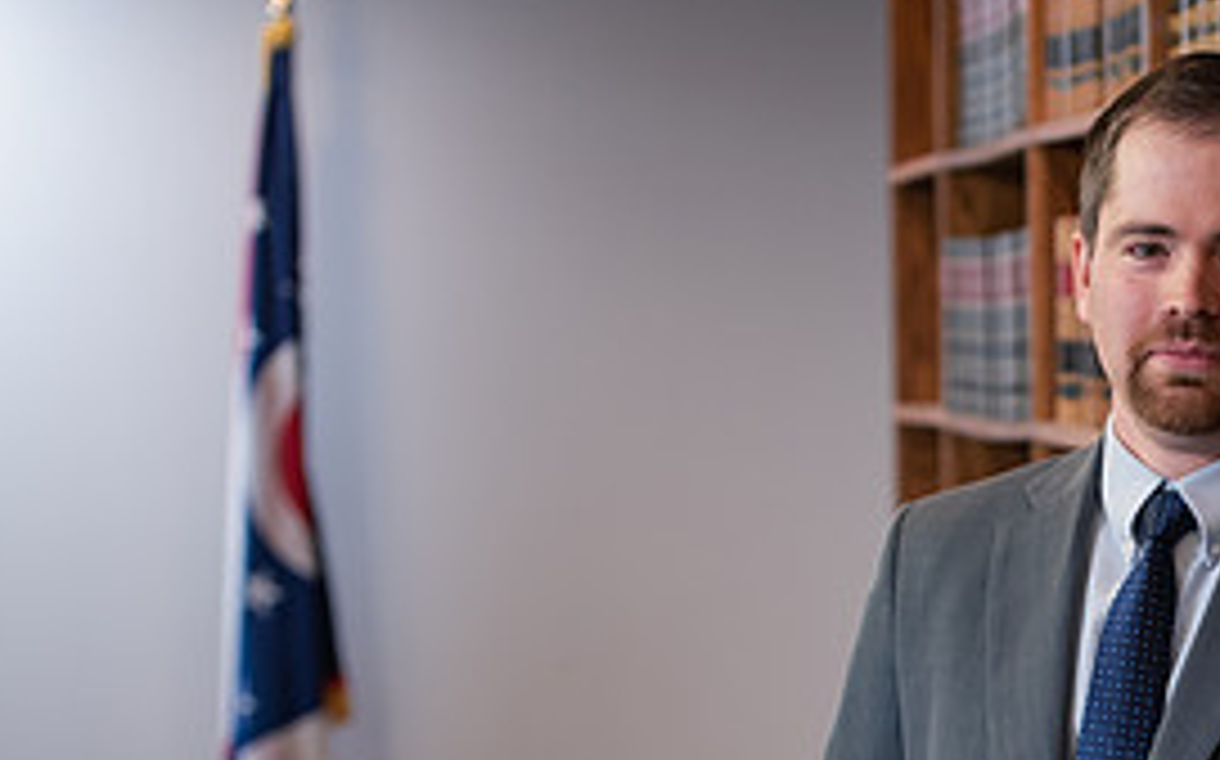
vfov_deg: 8.5
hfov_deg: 13.5
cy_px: 803
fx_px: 5084
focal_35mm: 153
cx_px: 1238
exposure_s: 1/125
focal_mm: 70
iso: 800
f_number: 3.2
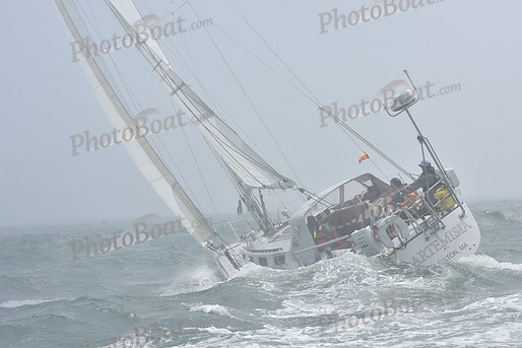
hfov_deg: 25.7
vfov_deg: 17.3
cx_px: 266
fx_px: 1146
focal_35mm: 79
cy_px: 168
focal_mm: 70
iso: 320
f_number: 13
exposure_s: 1/800
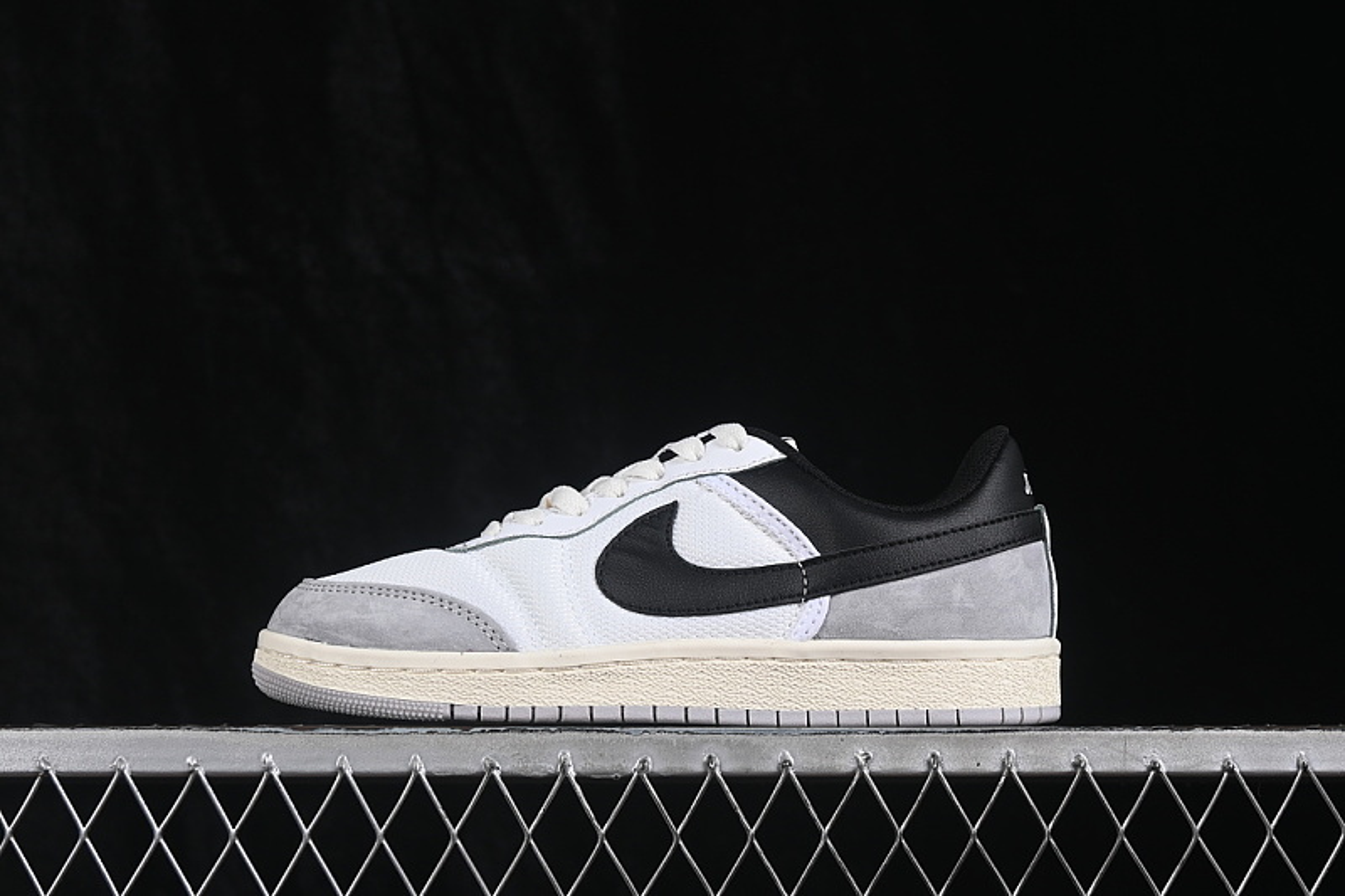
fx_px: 2801
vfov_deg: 18.2
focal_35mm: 75
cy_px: 448
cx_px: 672
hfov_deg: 27.0
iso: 160
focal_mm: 50
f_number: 8
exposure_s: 1/80
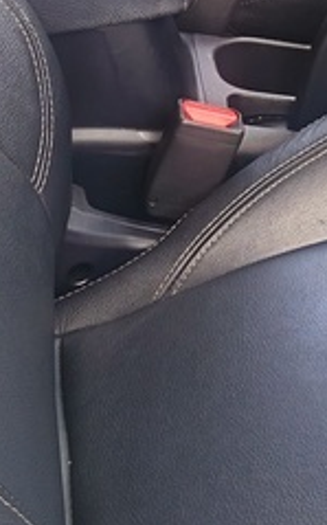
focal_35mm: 109
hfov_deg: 11.1
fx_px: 1557
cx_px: 612
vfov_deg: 18.7
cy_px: 20
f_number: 1.75
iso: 577
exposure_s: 1/100
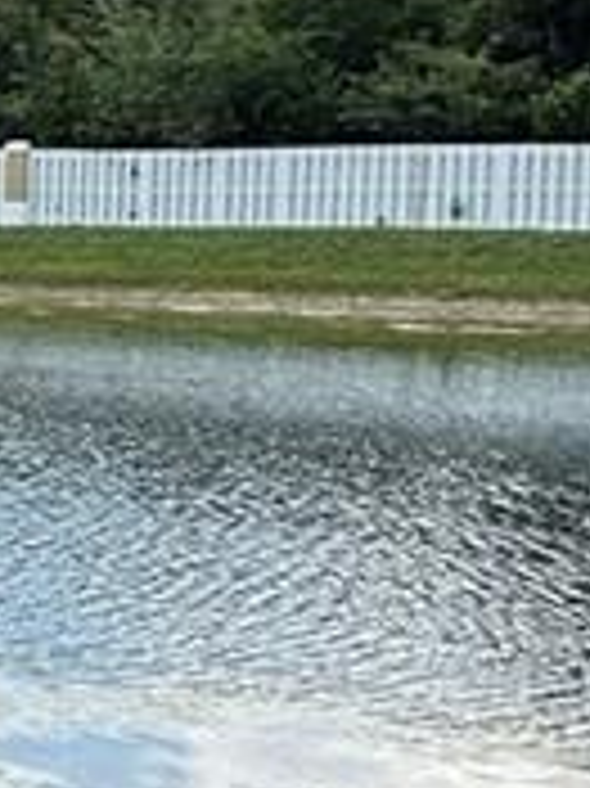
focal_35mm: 96
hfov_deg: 9.8
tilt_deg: -6.5
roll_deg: -1.4
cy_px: 347
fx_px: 2184
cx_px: -1383
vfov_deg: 20.4
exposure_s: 1/1618
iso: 50
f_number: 2.2
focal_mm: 2.22
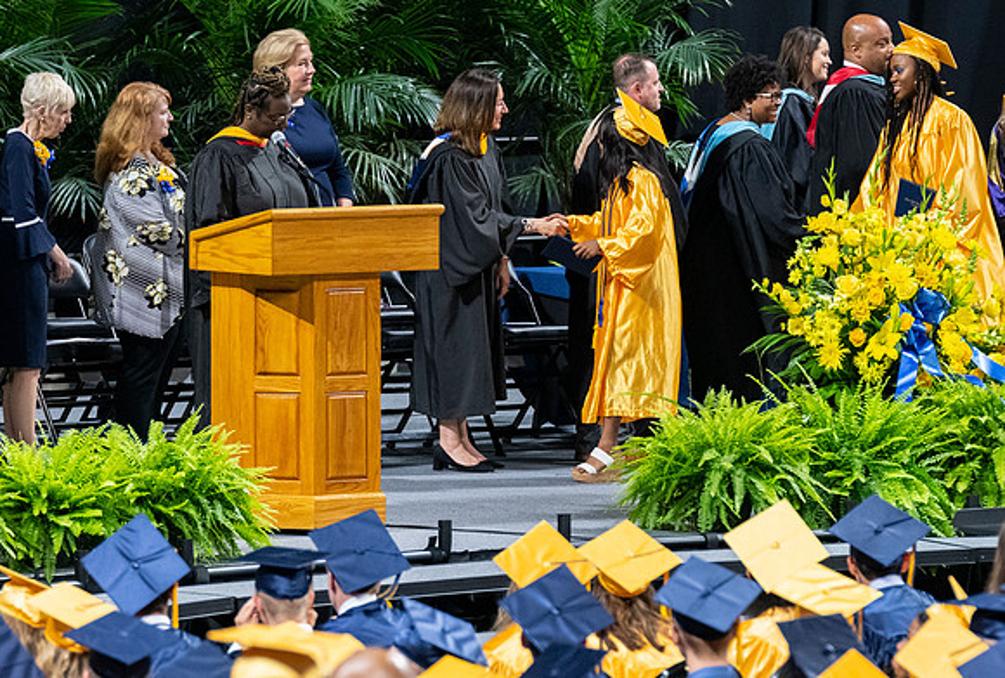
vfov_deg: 4.1
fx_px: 9450
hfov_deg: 6.1
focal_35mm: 337
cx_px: 628
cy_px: 344
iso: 2000
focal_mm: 190
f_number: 4
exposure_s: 1/200
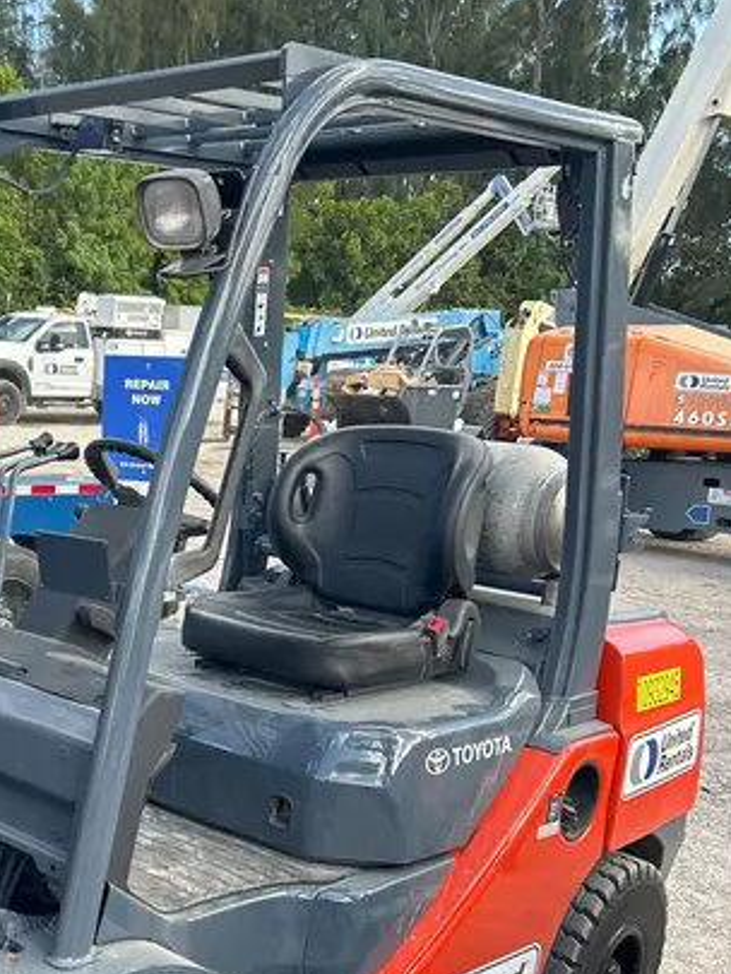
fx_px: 1323
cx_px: 77
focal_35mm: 47
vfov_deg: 40.0
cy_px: 641
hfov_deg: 29.6
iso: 50
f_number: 1.5
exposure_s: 1/495
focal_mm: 5.7
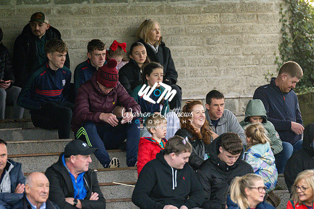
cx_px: 157
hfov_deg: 4.6
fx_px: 3923
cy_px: 104
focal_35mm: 450
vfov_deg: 3.1
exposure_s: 1/6400
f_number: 2.8
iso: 5000
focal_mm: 300
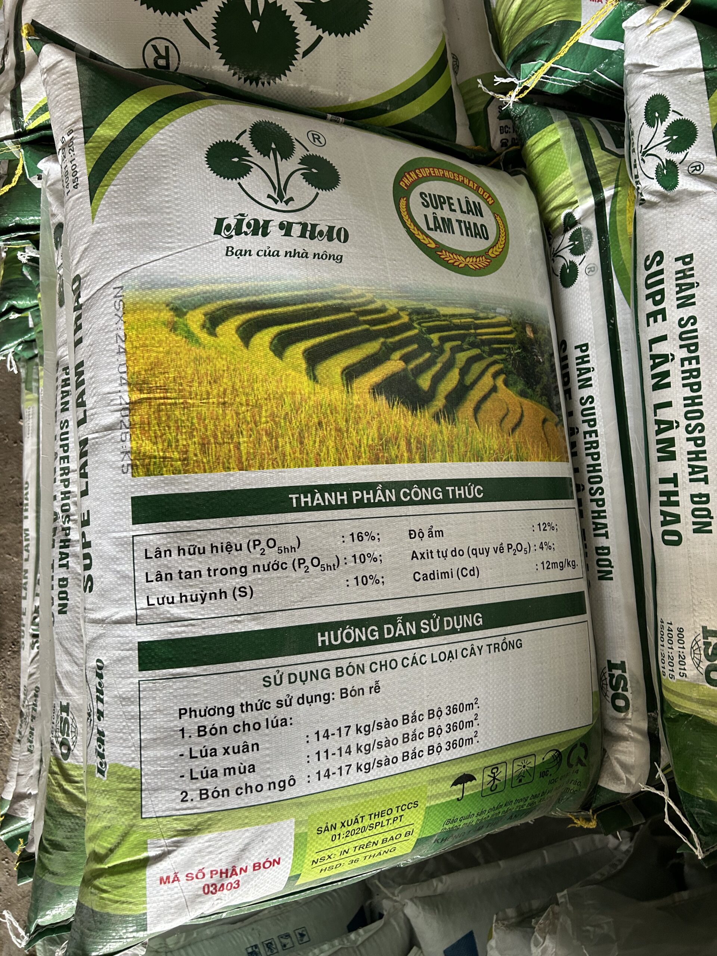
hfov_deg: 53.1
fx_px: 718
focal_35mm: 26
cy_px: 478
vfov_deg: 67.3
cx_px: 358
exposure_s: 1/92
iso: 125
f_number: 1.5
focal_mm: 5.7
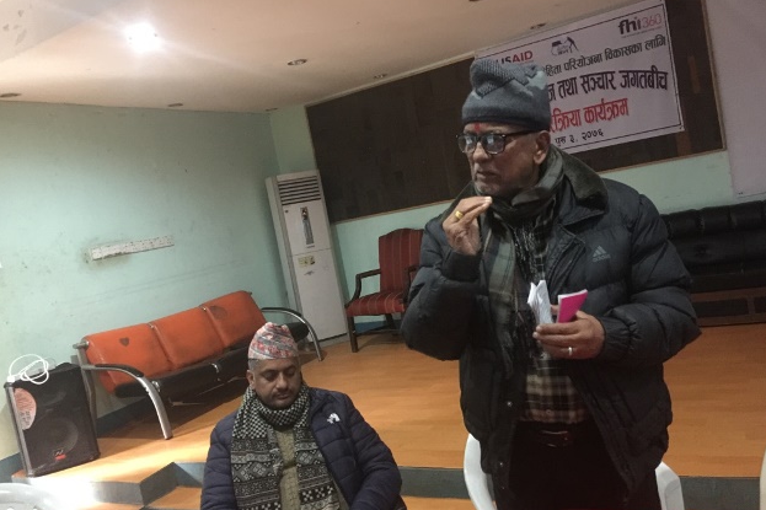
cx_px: 391
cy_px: 264
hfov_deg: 60.3
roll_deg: +9.3
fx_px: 659
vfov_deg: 42.3
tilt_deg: -4.3
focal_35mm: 31
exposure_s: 1/8
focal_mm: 4.15
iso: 200
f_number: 2.2
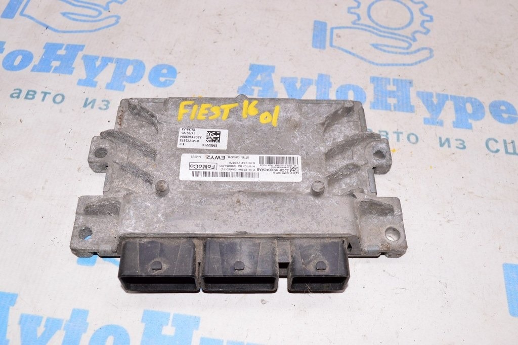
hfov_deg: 53.2
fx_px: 518
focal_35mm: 36
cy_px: 172
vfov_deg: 36.8
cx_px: 259
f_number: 8
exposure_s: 1/160
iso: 1600
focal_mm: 24
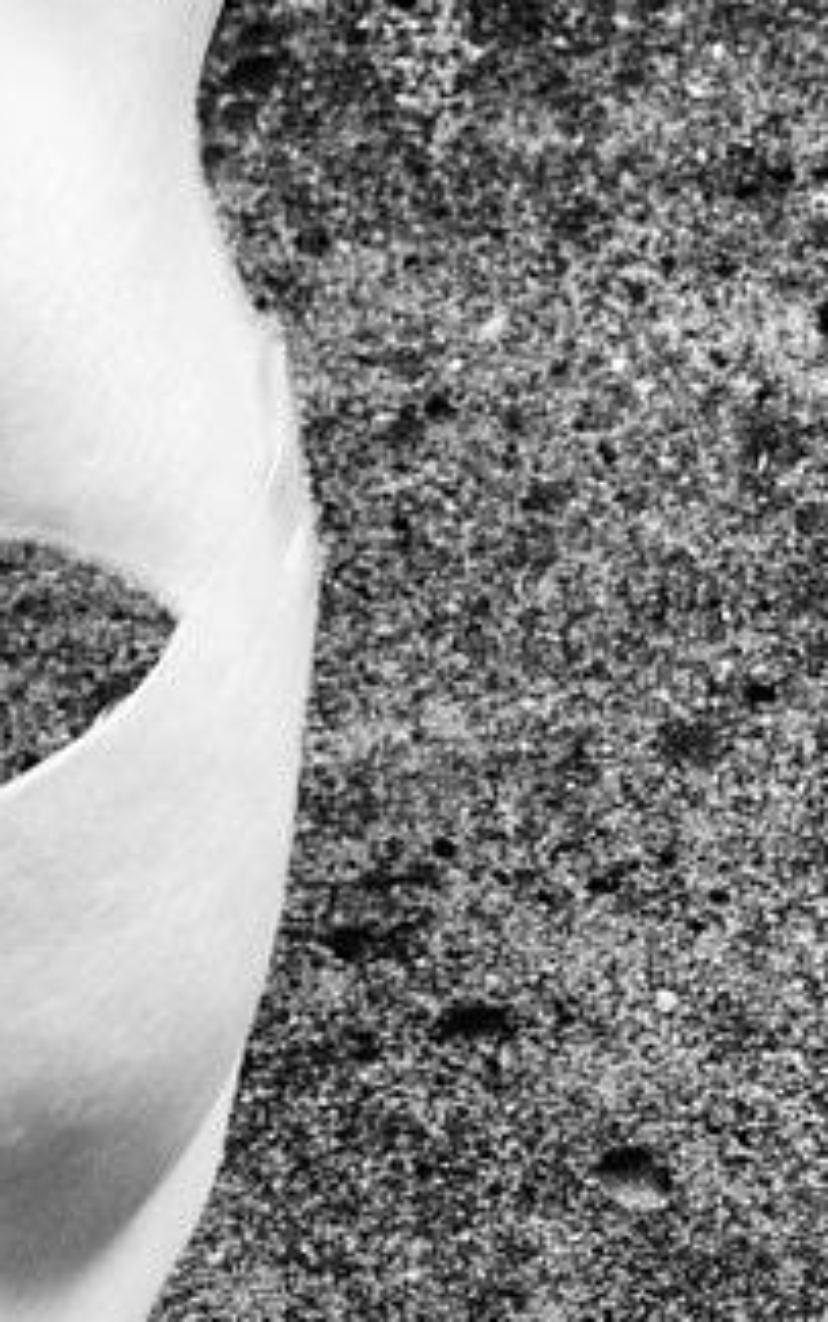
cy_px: 592
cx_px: -1071
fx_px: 5442
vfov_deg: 13.8
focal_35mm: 151
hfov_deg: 8.1
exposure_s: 1/60
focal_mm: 30
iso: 400
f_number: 16
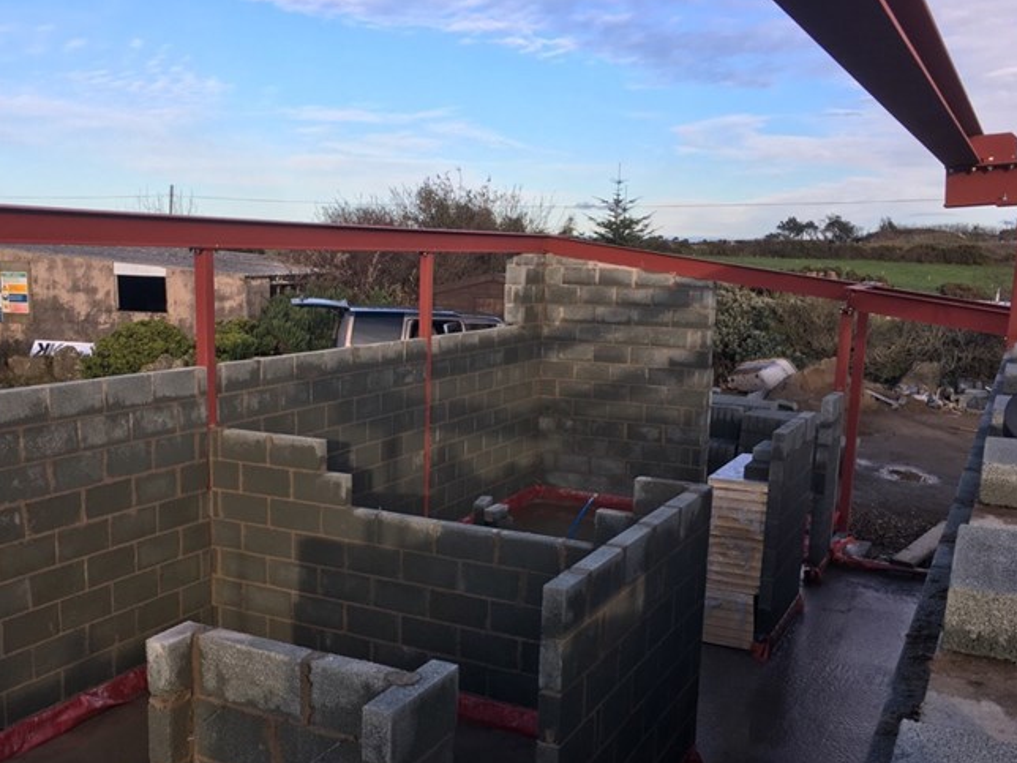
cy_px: 468
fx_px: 1058
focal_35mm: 36
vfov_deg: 39.4
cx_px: 417
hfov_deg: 51.1
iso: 25
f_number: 2.2
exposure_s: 1/545
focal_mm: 4.15
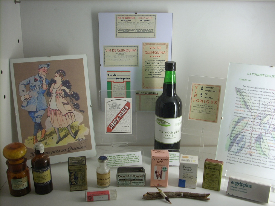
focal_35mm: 37
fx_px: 294
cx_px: 138
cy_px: 103
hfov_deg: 50.1
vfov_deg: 38.7
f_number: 2.8
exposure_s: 1/40.6
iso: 64
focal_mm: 6.2
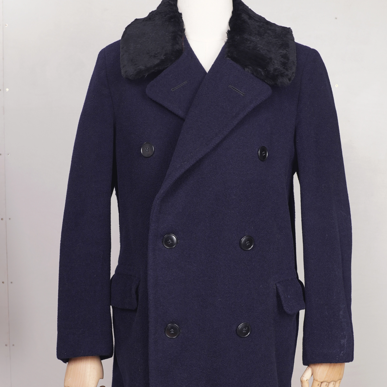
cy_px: 257
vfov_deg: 27.6
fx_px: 784
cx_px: 195
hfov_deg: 27.7
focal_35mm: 62
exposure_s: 1/10
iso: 200
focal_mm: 32
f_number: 5
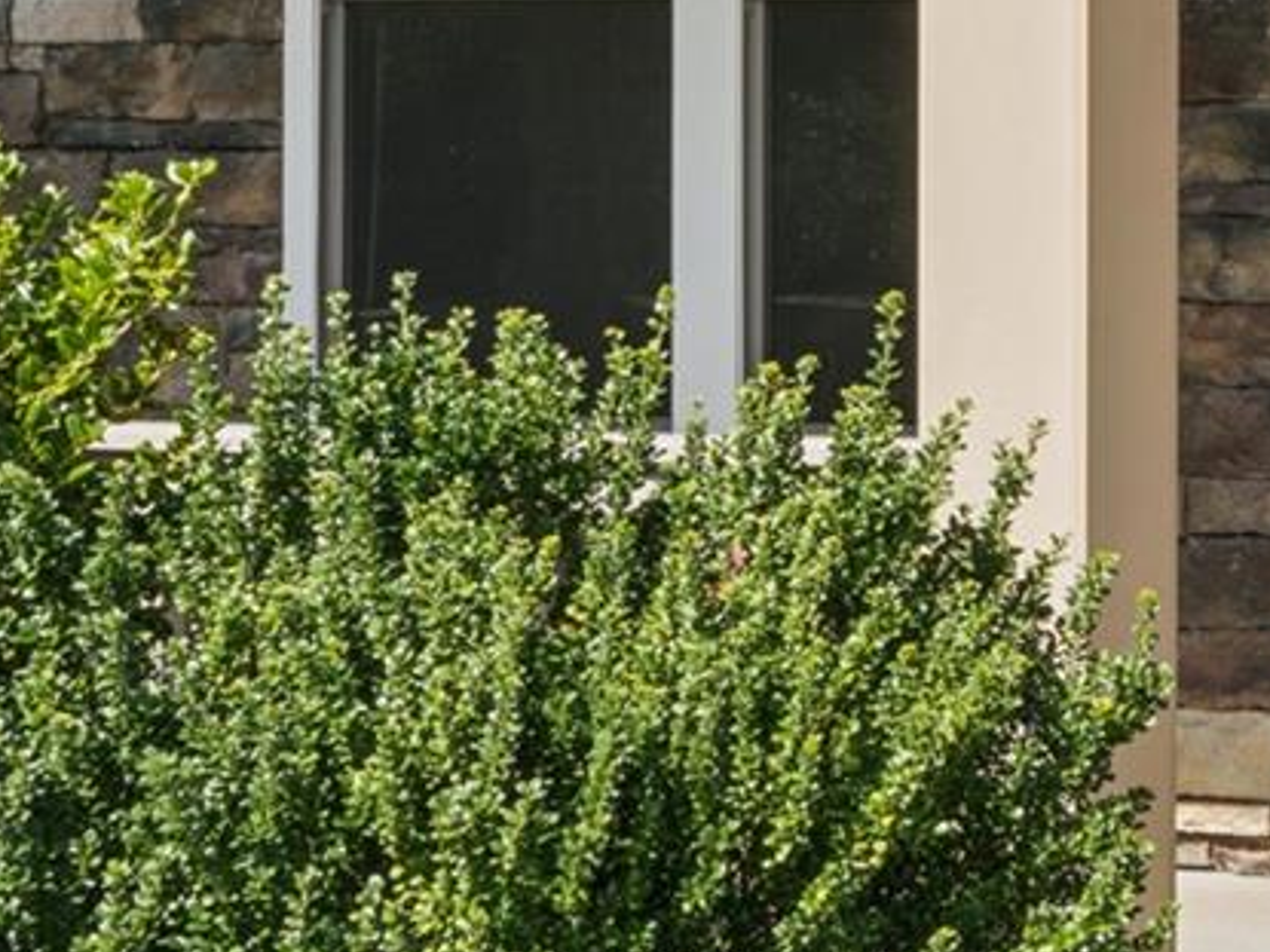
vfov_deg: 19.2
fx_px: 2787
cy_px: 173
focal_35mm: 76
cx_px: 1992
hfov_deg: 21.0
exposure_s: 1/15
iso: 100
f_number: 22
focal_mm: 16
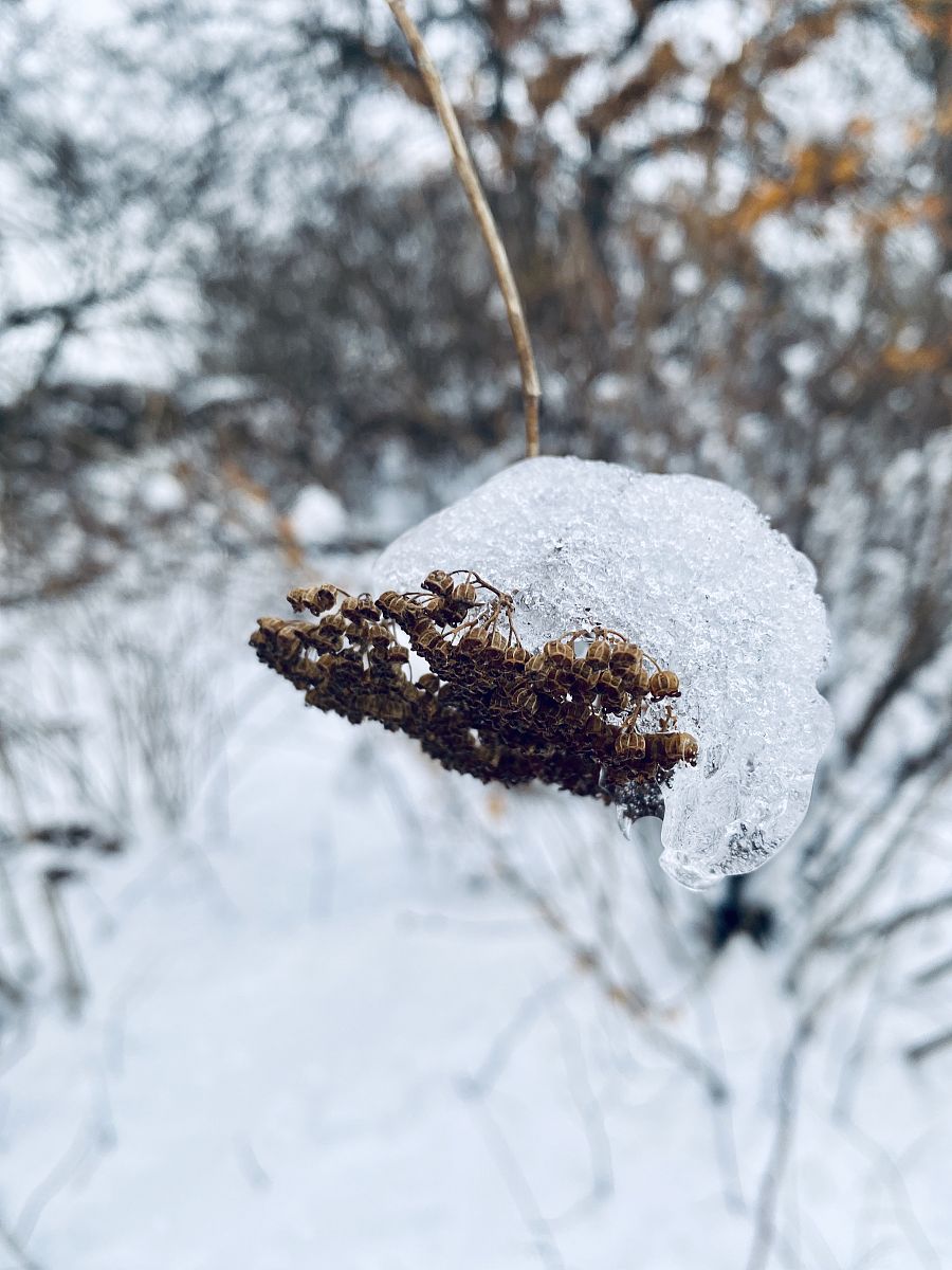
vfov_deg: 67.3
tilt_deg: -2.8
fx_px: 953
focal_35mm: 26
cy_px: 635
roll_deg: -3.9
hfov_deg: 53.1
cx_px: 476
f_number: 1.8
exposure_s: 1/139
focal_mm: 4.25
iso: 32
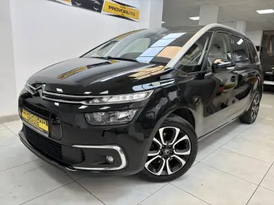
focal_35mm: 26
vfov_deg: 53.1
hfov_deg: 67.3
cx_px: 137
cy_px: 102
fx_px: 206
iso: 40
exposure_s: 1/100
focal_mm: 5.96
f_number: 1.6
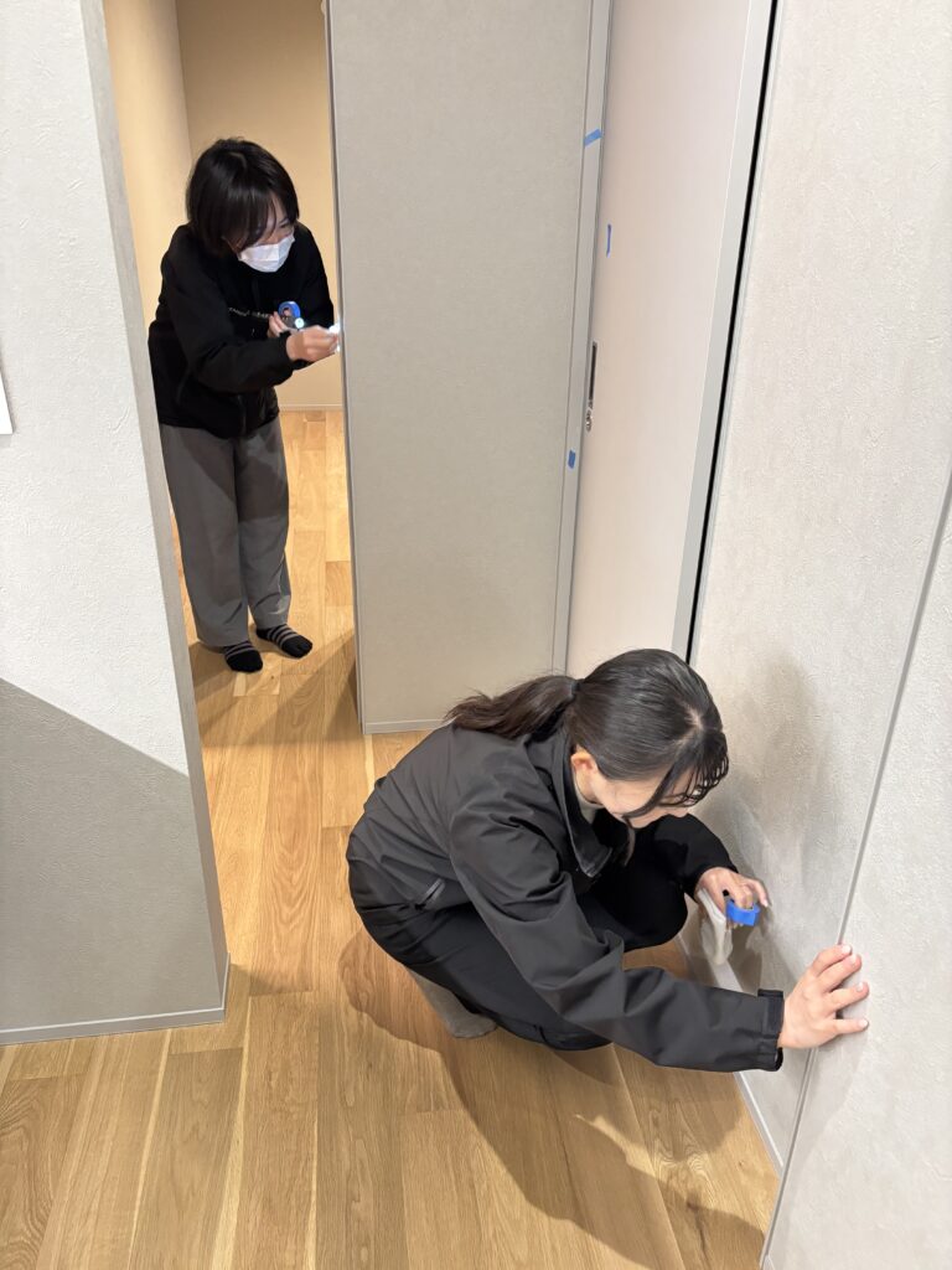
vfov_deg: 67.3
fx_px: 953
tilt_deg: -26.5
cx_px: 476
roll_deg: -1.5
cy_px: 635
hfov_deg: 53.1
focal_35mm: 26
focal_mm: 5.96
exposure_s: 1/60
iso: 320
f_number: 1.6
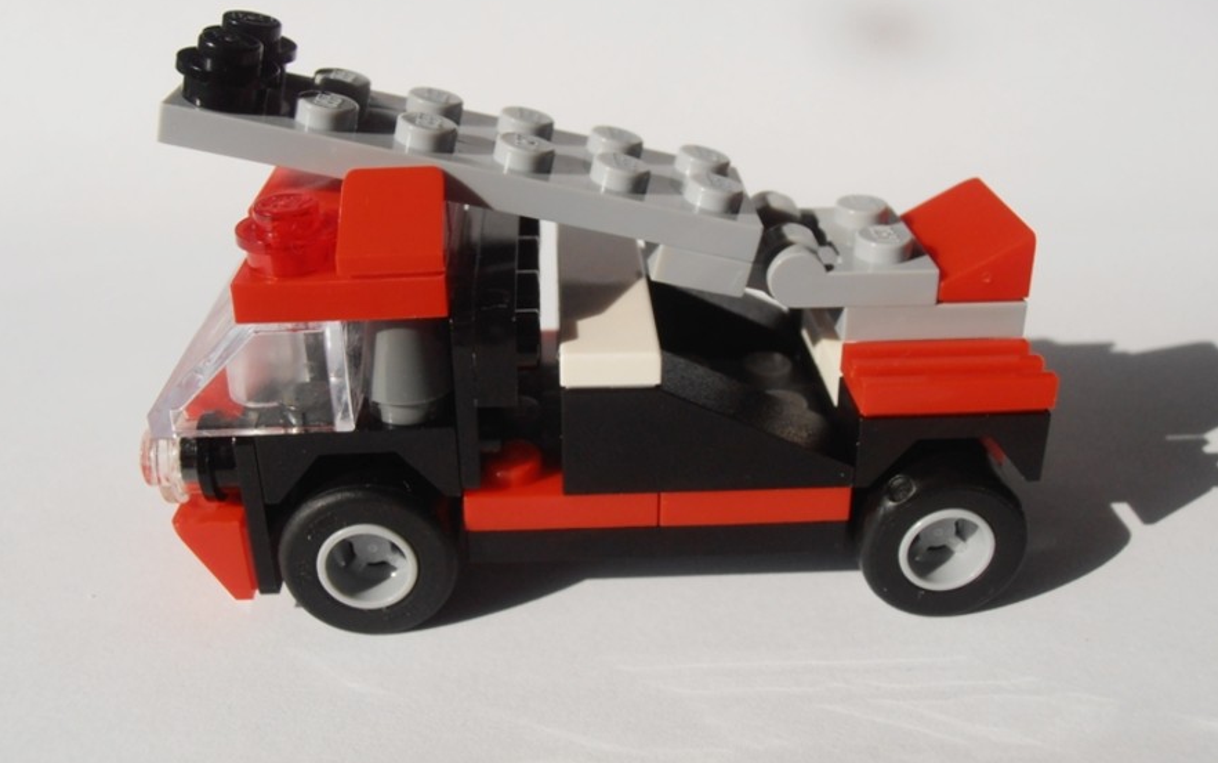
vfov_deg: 32.0
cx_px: 616
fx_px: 1328
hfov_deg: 49.3
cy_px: 335
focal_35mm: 40
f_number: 3.9
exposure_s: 1/640
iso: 80
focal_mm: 6.61
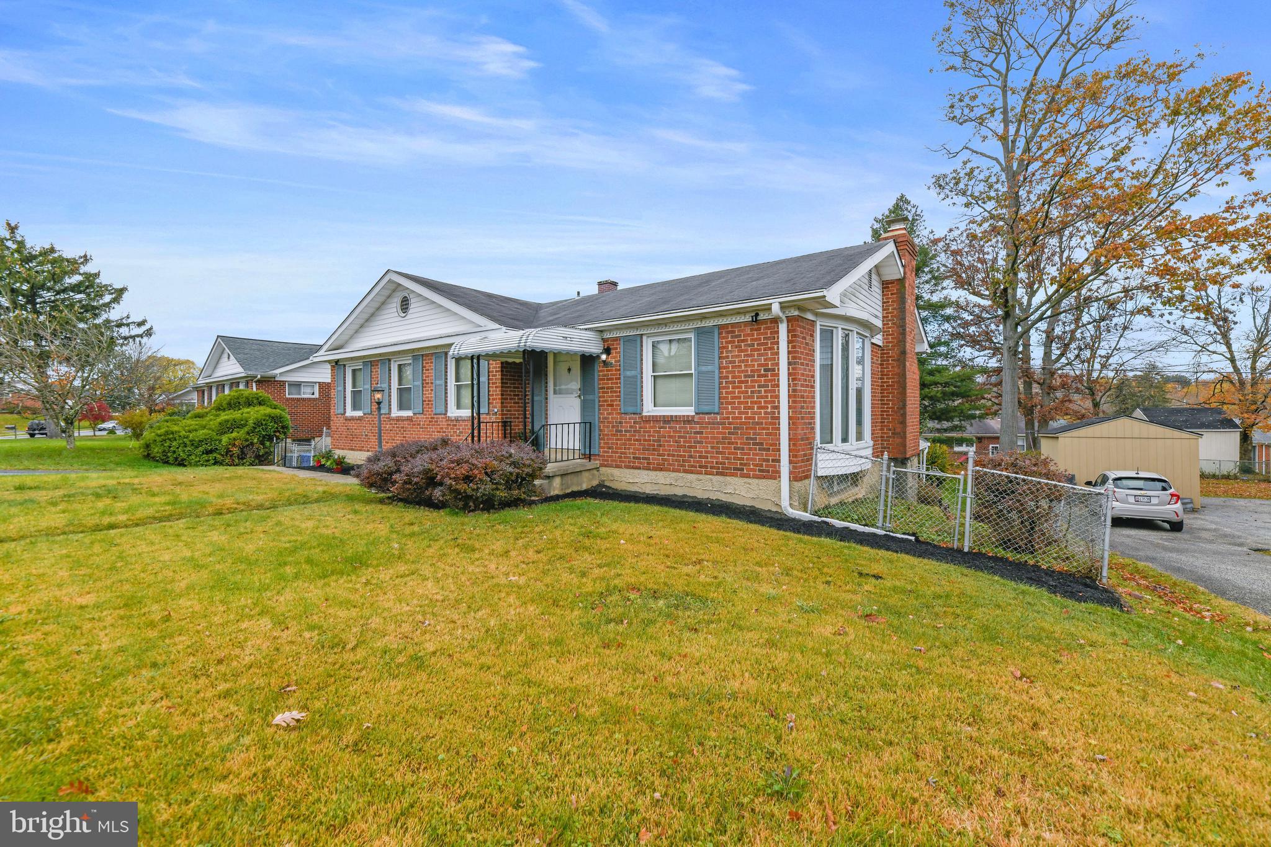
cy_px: 424
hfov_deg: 104.3
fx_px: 494
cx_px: 636
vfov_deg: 81.2
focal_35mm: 14
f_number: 9
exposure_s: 1/320
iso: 400
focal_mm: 14
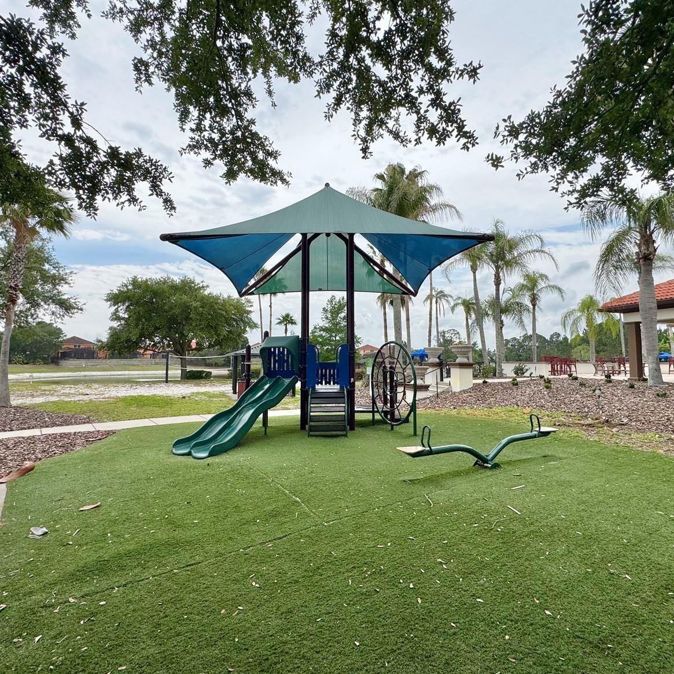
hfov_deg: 84.0
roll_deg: +1.2
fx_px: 374
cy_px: 330
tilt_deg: +8.4
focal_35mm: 17
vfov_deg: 84.0
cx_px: 329
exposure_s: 1/1567
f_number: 2.2
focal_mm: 2.22
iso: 50
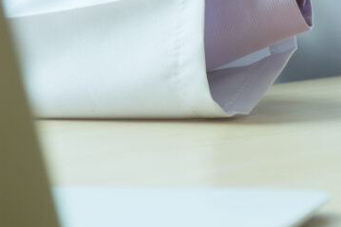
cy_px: 39
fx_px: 1543
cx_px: 478
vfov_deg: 8.4
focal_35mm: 163
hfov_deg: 12.1
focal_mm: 32.9
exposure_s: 1/125
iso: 200
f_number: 3.6
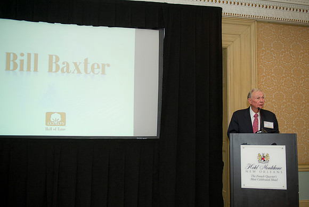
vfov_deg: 40.8
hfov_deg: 58.1
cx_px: 163
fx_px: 278
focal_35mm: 32
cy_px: 112
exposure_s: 1/125
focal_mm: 29
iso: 800
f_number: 3.2
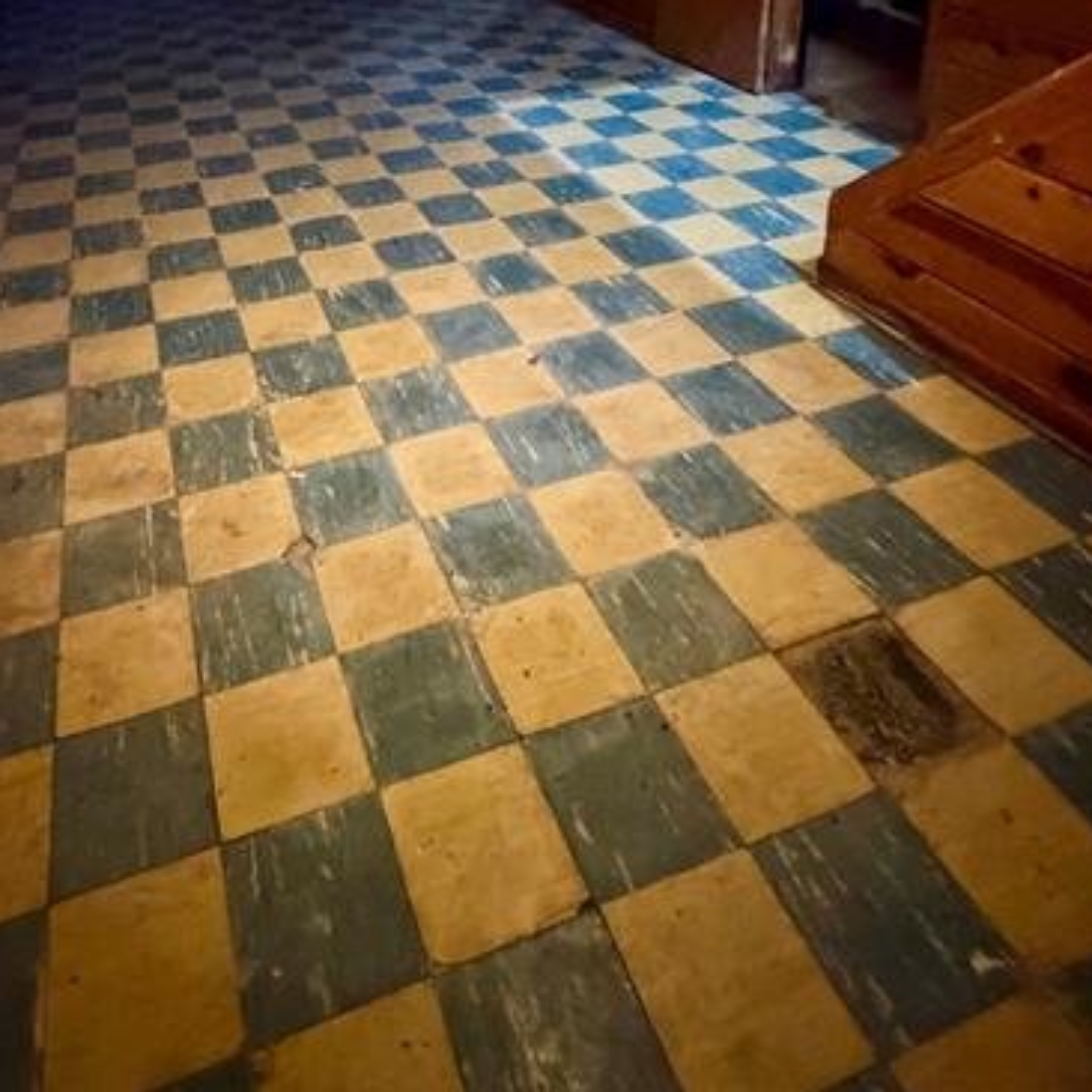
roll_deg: +3.5
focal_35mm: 26
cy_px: 45
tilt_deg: -16.8
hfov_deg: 59.6
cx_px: 370
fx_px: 928
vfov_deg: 51.2
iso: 2000
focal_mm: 2.22
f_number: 2.2
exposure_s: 1/30
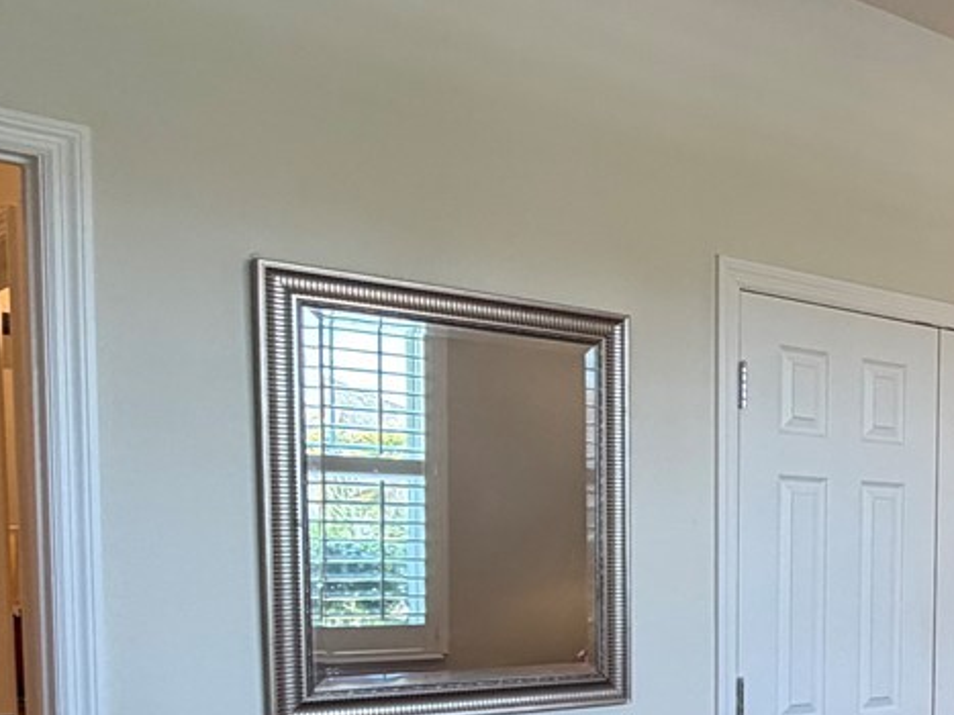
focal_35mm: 48
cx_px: 1177
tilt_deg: -4.3
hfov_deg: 32.1
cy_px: 650
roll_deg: -1.4
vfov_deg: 29.0
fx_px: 1323
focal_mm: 2.22
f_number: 2.2
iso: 200
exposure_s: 1/120
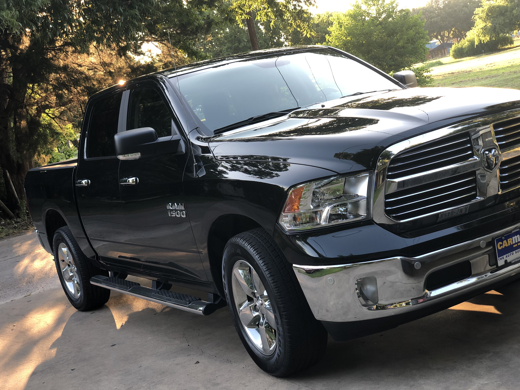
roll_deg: +14.2
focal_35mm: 53
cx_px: 256
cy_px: 197
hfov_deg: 36.2
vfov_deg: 27.5
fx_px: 796
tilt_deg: -7.0
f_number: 2.4
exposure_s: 1/60
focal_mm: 6
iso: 25
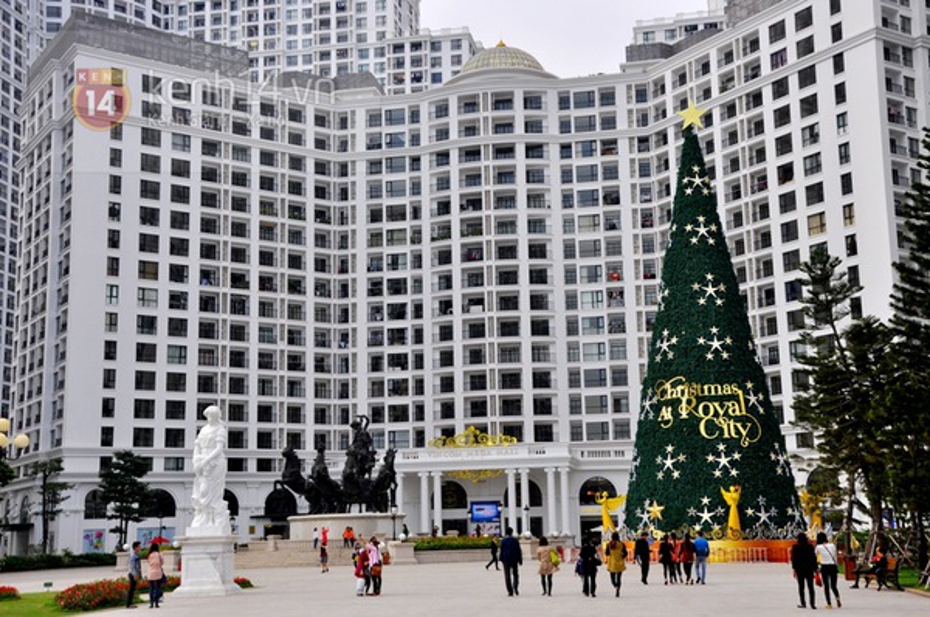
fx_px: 1238
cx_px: 465
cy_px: 308
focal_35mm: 48
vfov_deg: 28.0
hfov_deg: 41.2
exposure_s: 1/800
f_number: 5.6
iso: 200
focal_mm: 32
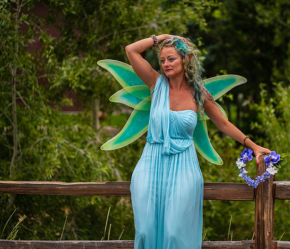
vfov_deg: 23.8
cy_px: 125
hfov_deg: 27.4
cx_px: 187
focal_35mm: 67
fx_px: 592
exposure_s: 1/200
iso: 200
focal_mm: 55
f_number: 1.8
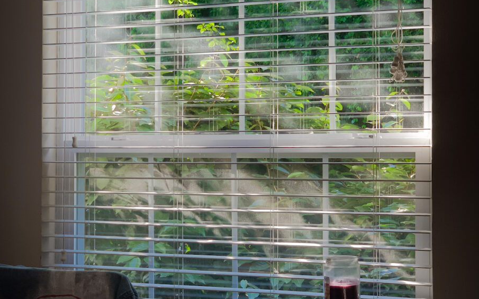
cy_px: 129
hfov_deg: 26.5
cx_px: 233
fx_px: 1018
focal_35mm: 78
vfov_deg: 16.7
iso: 20
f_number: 2.4
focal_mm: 6
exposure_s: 1/120
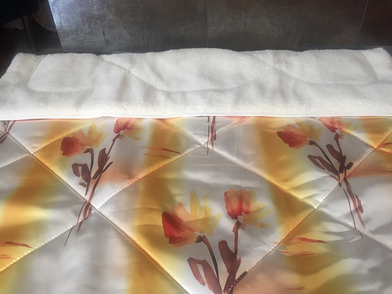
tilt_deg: -40.1
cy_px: 147
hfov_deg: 61.7
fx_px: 328
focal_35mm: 29
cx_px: 196
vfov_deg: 48.2
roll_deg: +2.2
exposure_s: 1/33
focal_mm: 4.15
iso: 64
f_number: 2.2
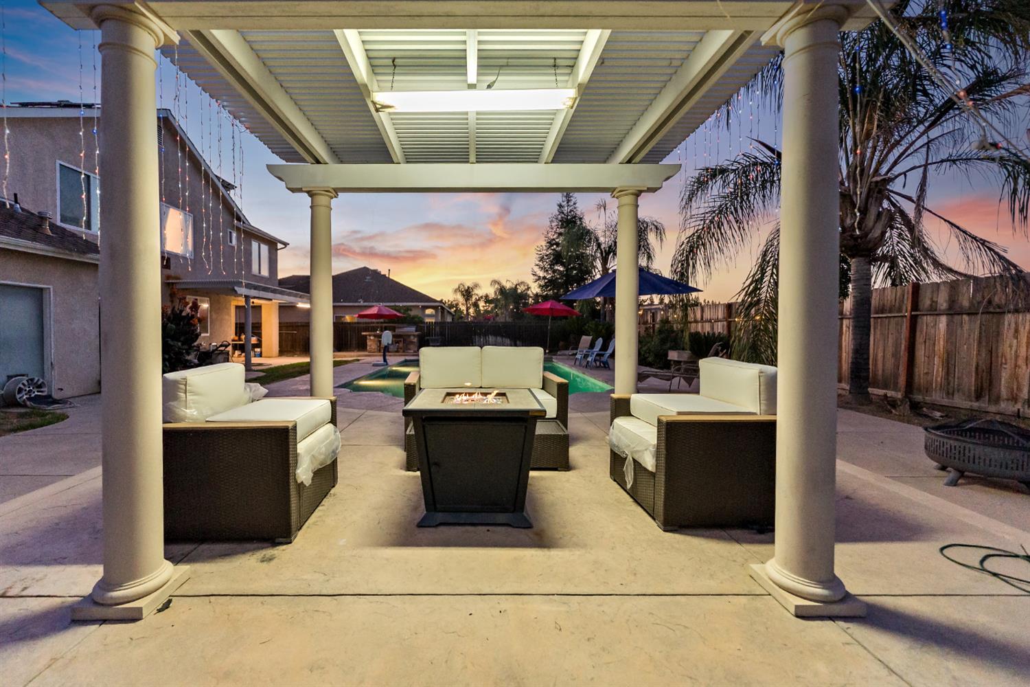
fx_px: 401
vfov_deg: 81.2
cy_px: 344
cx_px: 515
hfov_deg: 104.3
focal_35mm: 14
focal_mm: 14
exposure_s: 1/160
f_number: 2.8
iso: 2500
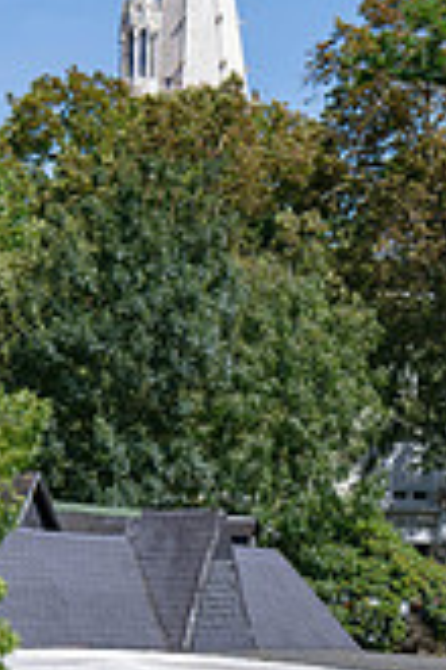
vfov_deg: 14.4
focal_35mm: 142
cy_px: 418
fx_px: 2639
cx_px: 426
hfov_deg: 9.6
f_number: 7.1
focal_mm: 52
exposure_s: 1/200
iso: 64
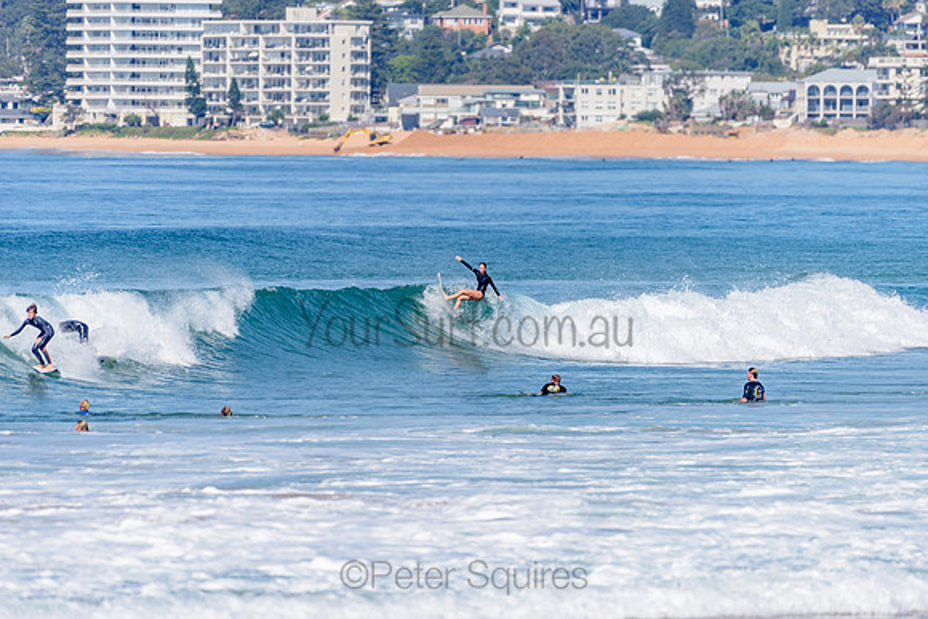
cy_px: 310
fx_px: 12891
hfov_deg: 4.1
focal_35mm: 500
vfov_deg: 2.8
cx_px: 464
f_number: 5.6
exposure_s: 1/2000
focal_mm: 500
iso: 125
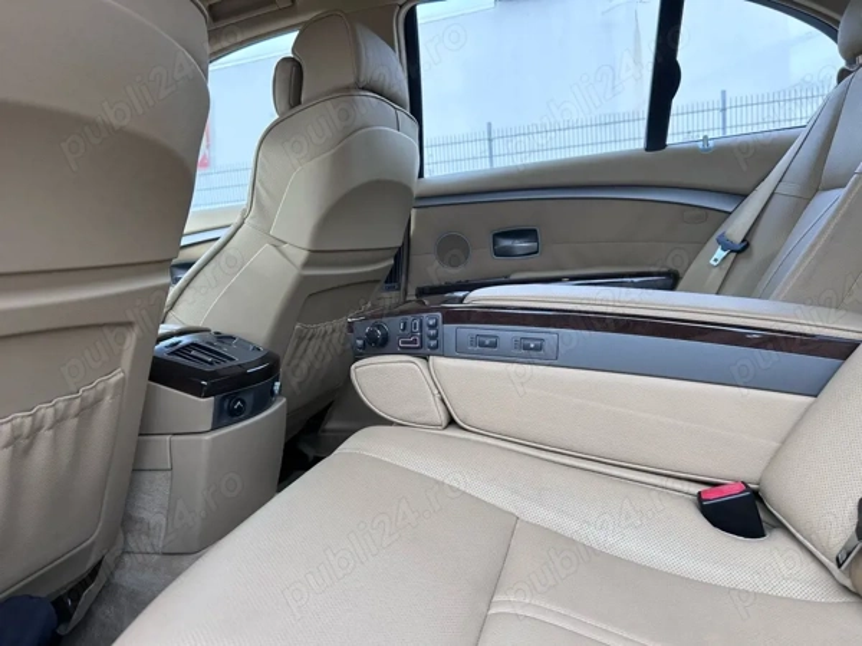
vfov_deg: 53.1
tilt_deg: -6.8
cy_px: 323
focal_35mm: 26
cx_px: 431
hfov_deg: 67.3
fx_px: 647
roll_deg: +4.6
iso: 40
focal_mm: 5.7
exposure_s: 1/176
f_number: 1.5
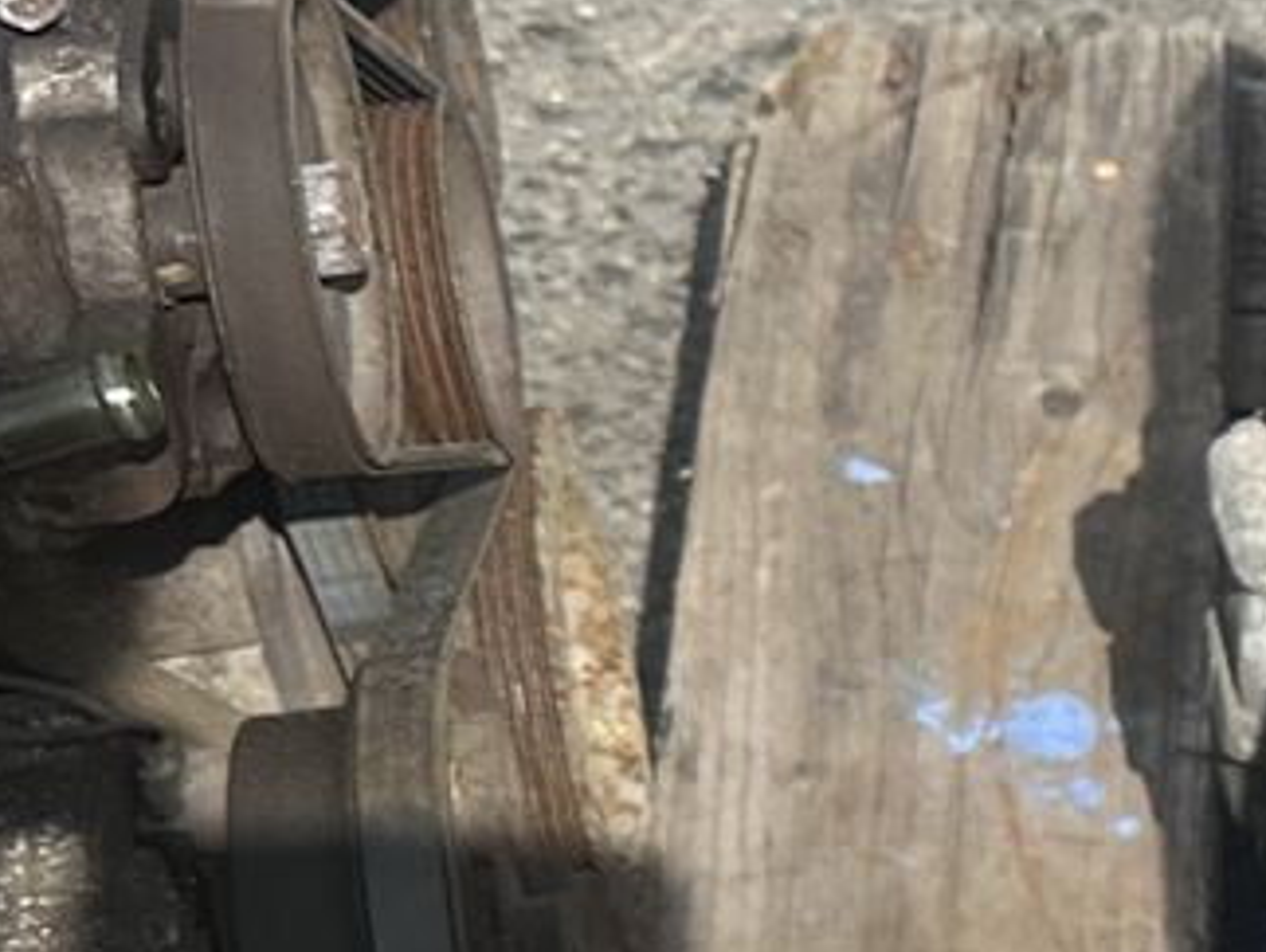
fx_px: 5565
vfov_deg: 9.7
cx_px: 3049
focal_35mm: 152
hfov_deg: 11.0
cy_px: 1034
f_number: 1.78
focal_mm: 6.86
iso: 80
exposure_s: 1/5000
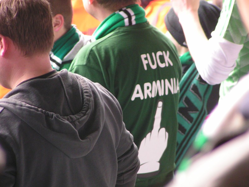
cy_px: 94
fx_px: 2446
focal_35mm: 340
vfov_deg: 4.4
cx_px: 124
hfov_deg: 5.8
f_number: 3.5
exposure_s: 1/100
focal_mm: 52
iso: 200
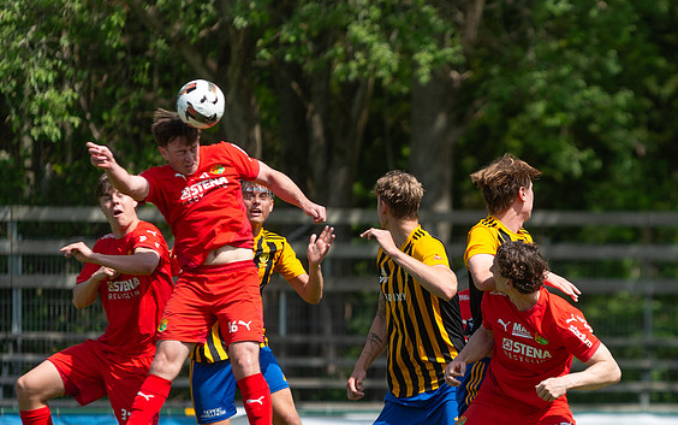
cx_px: 497
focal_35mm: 456
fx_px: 8429
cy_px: 252
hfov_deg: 4.6
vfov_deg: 2.9
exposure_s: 1/2000
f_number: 3.2
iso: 100
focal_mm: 200
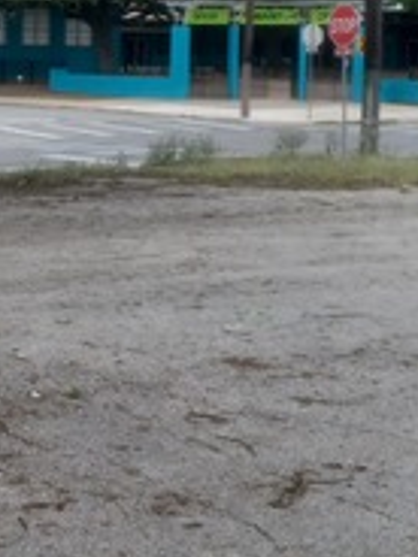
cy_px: 79
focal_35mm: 87
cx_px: -154
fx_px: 1401
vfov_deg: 22.1
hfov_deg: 15.9
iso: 32
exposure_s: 1/407
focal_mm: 4.6
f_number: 1.8
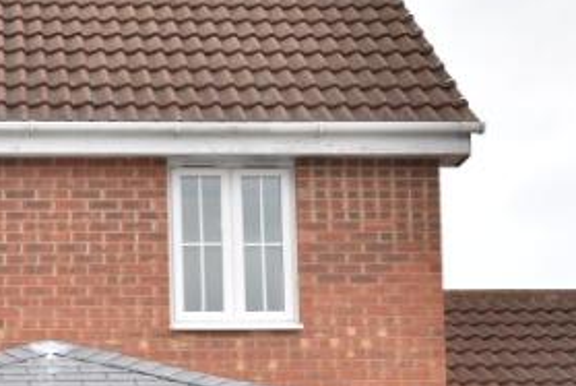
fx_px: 1587
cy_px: 483
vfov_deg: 13.4
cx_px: 89
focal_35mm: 99
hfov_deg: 20.3
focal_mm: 18
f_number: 5.6
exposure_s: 1/60
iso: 220
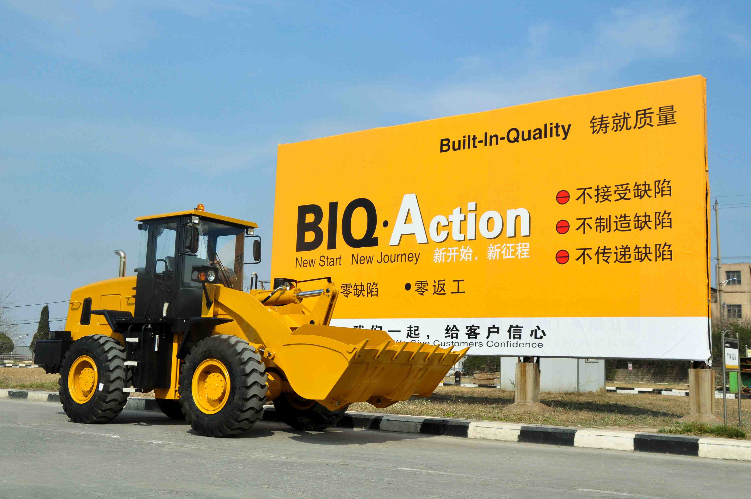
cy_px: 253
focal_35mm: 41
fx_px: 854
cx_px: 383
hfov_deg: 47.5
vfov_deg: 32.6
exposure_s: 1/320
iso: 200
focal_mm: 24
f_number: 10
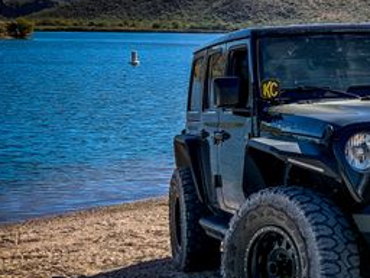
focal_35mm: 104
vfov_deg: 14.2
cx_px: 364
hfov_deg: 18.4
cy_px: 136
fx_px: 1112
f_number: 2.4
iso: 16
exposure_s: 1/710
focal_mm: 6
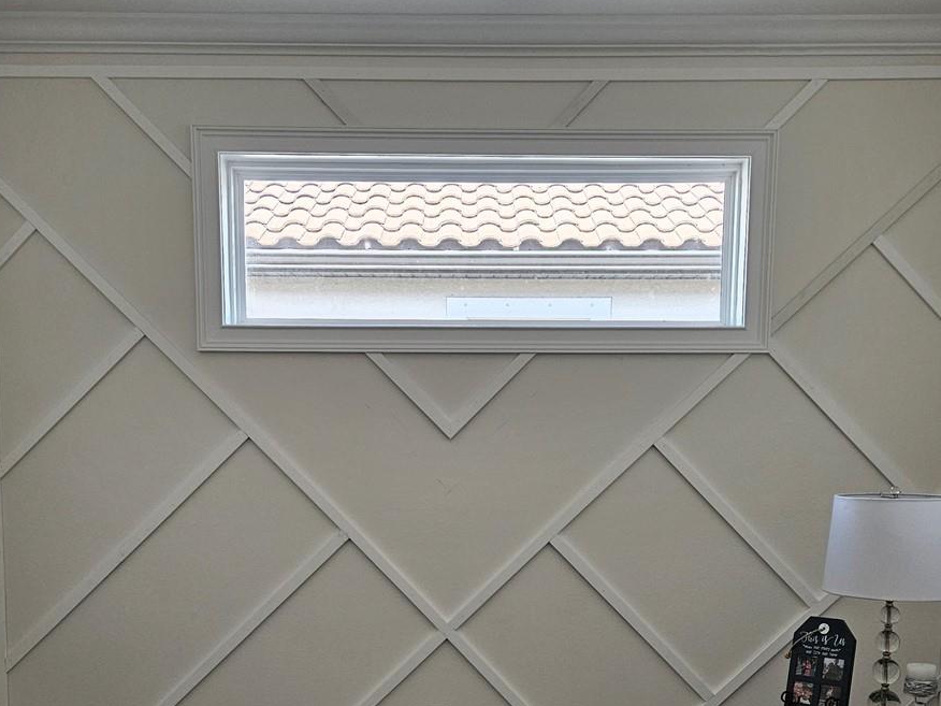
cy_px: 546
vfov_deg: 33.5
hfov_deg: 44.8
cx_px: 486
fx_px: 1142
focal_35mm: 42
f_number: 1.8
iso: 200
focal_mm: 5.4
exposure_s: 1/359
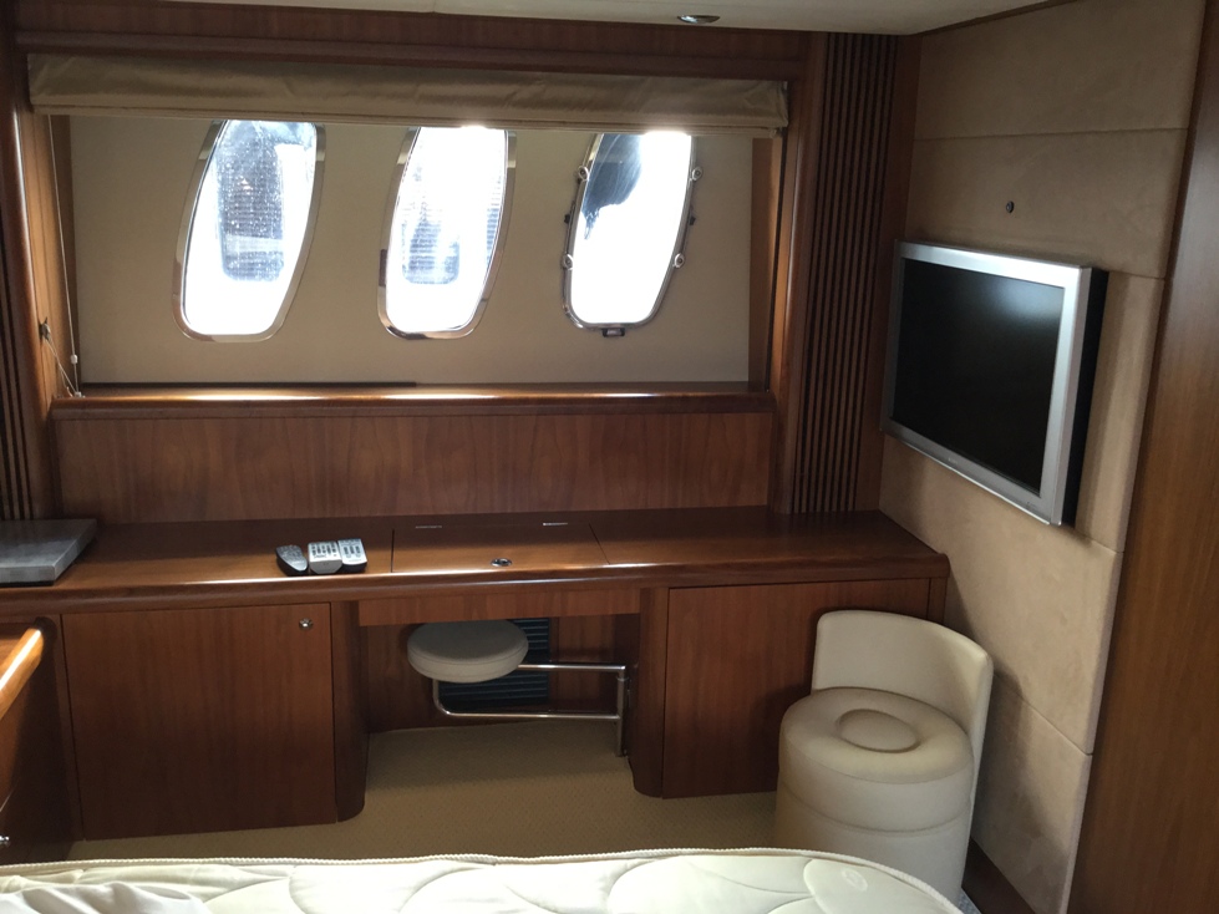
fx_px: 1092
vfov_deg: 45.4
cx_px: 610
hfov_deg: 58.4
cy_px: 457
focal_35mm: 31
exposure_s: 1/30
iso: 100
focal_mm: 3.3
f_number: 2.4
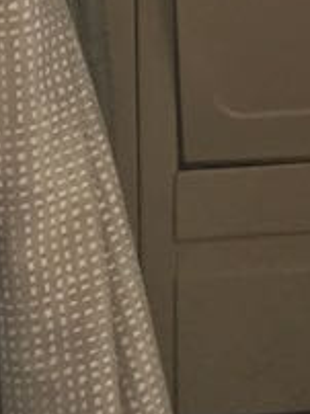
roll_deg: +0.8
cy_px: -448
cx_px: 686
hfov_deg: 10.0
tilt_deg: -0.2
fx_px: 1603
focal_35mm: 134
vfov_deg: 12.7
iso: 100
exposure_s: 1/30
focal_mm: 4.15
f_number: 2.2
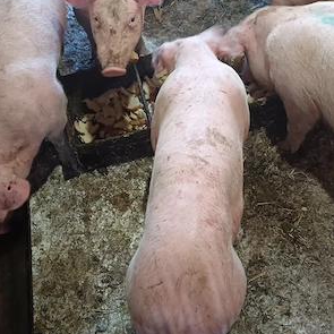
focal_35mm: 48
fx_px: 524
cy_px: 169
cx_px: 165
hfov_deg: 35.4
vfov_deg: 35.4
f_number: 1.75
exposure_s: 1/25.1
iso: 3010
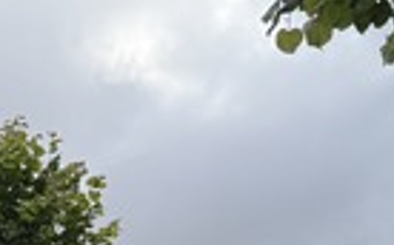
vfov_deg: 12.5
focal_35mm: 92
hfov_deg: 19.5
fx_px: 987
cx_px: -203
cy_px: 483
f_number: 1.78
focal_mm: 6.76
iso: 80
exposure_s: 1/2445
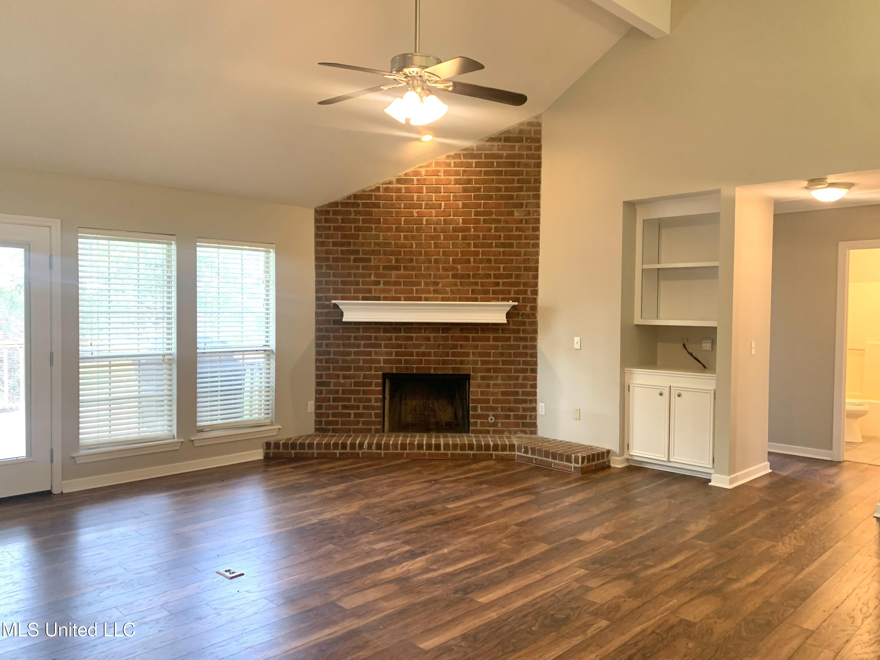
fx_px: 661
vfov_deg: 53.1
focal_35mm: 26
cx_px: 440
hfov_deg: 67.3
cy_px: 330
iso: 200
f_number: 1.8
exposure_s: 1/60
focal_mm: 4.25
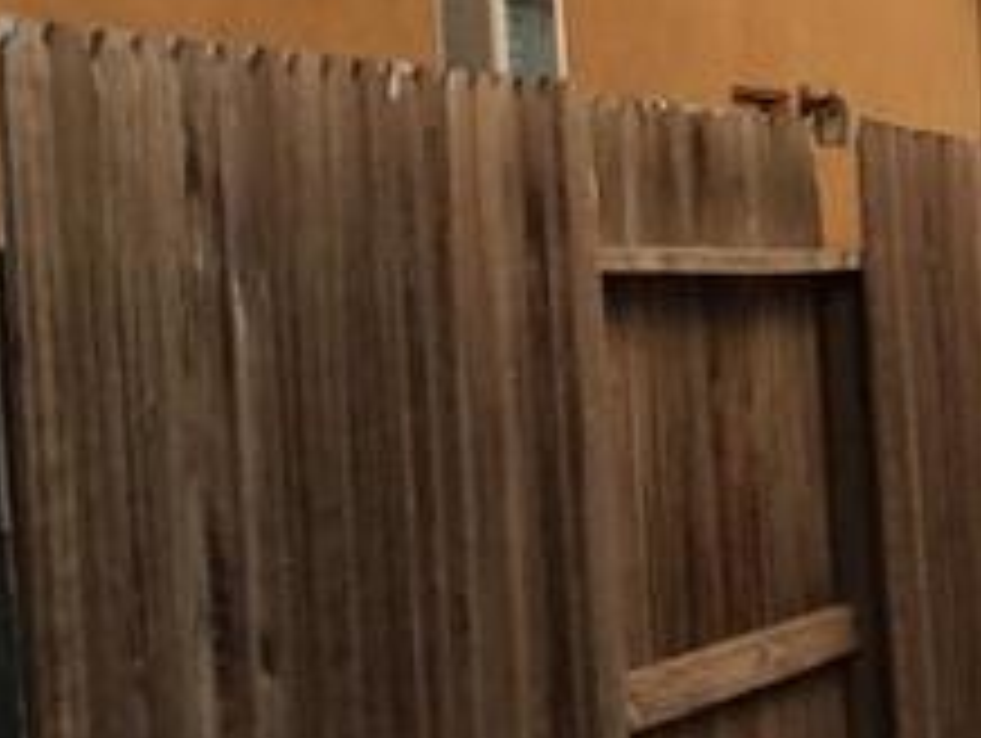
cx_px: 1989
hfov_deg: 9.0
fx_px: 5844
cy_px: 999
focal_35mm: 206
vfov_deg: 7.1
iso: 32
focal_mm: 4.12
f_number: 2.2
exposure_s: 1/494
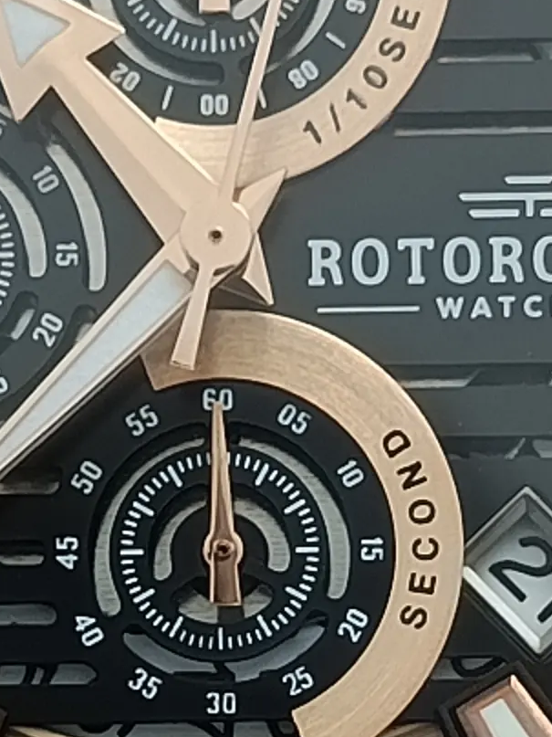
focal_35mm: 238
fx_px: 5062
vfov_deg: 8.3
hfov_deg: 6.2
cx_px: 281
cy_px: 669
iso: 464
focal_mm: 5.24
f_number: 1.7
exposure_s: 1/100
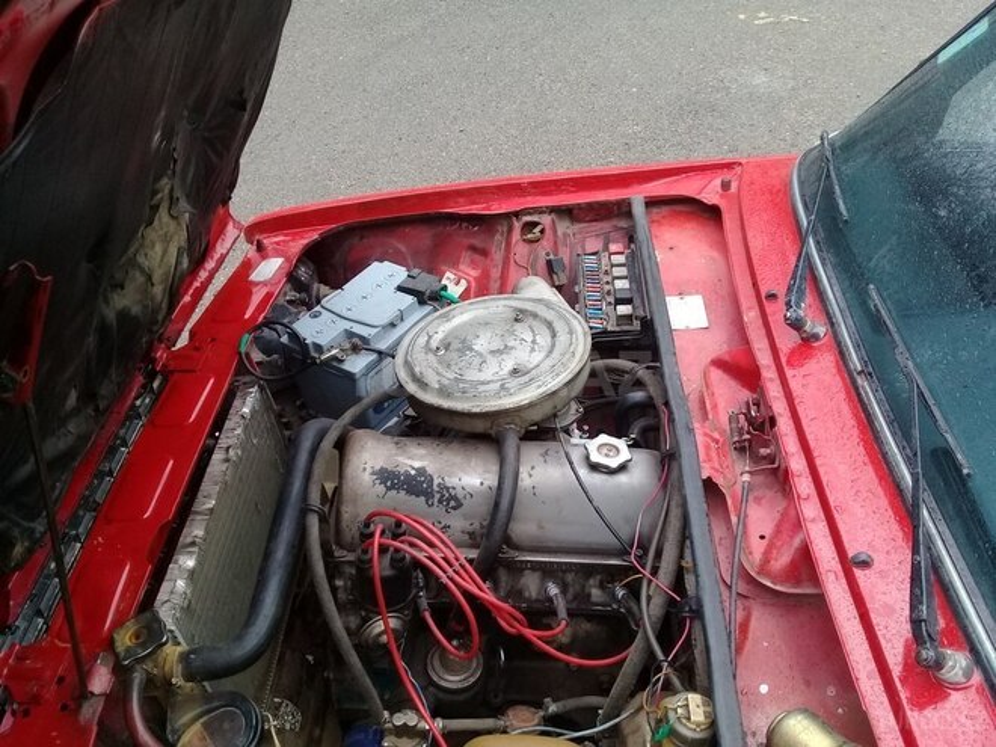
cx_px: 498
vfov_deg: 45.4
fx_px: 892
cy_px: 374
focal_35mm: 31
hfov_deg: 58.4
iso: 64
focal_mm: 3.3
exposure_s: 1/100
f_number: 2.2
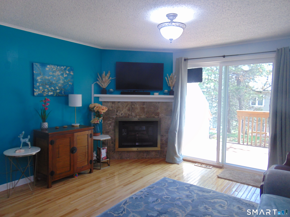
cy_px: 108
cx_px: 145
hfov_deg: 69.4
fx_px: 209
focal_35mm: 25
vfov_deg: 54.9
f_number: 3
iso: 160
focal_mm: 4.5
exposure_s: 1/30
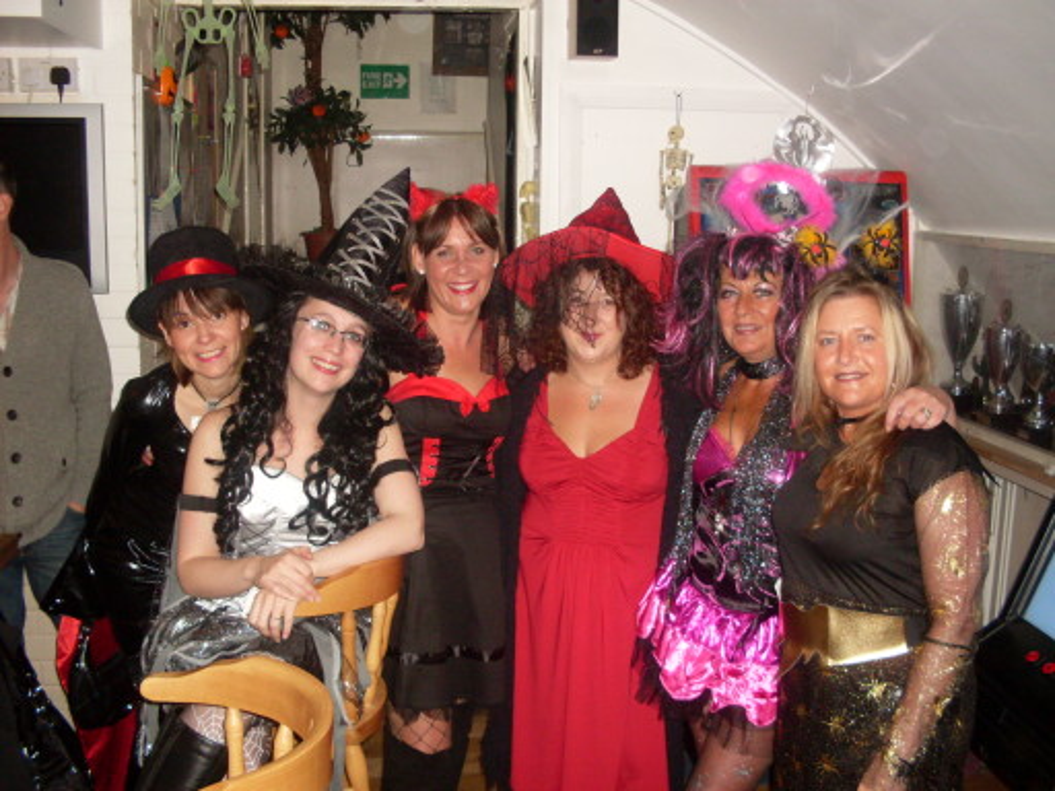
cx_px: 528
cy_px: 396
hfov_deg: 49.0
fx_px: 1158
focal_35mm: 38
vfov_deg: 37.7
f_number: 2.8
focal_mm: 6.3
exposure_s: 1/45
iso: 160
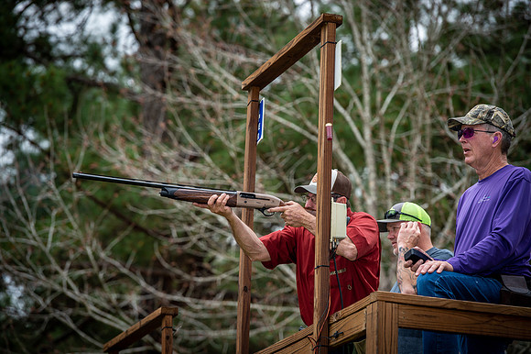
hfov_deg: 11.1
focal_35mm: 185
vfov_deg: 7.4
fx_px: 2727
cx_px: 266
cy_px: 177
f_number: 5
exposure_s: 1/250
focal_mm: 185
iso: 125
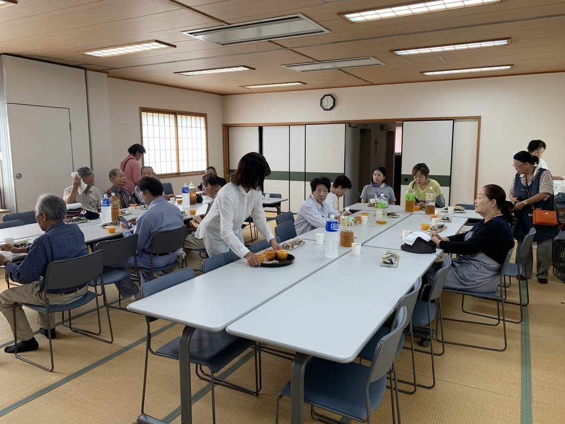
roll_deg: +1.1
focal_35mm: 26
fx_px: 424
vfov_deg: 53.1
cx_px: 282
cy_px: 212
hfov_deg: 67.3
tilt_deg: -8.5
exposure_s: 1/60
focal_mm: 4.25
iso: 50
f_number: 1.8
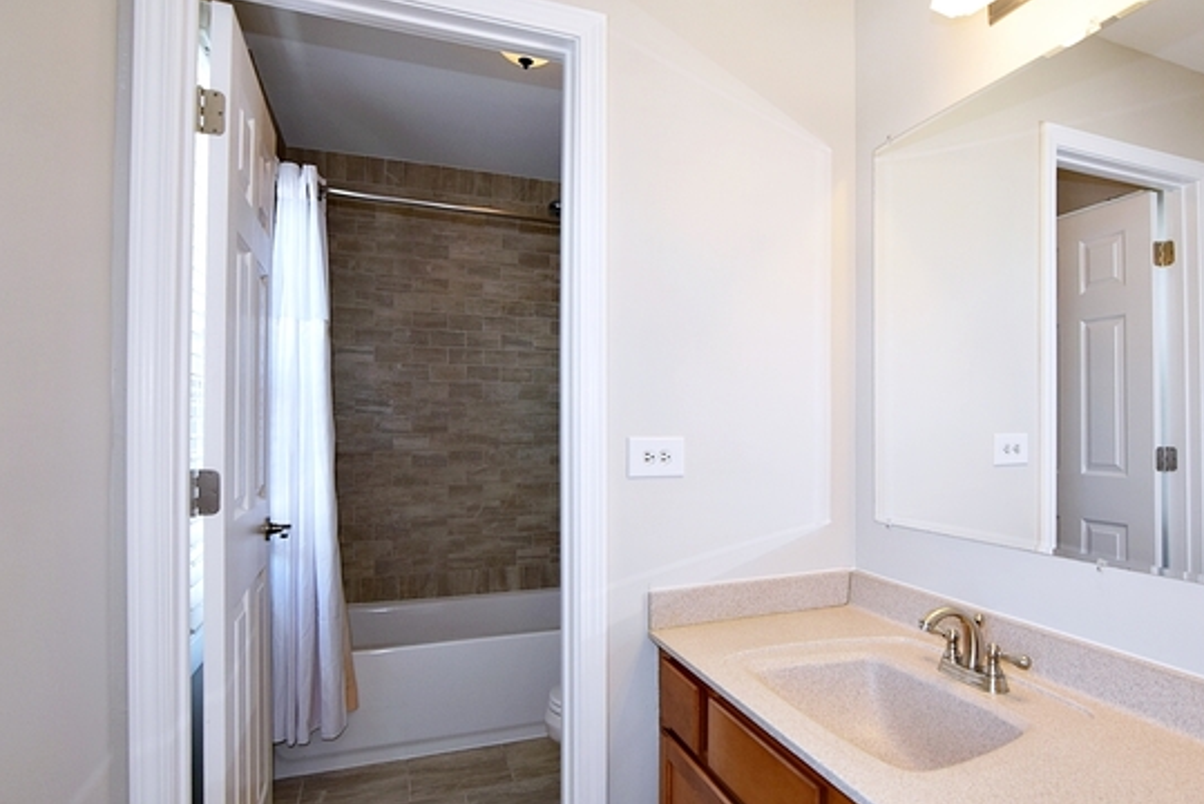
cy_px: 414
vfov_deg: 63.0
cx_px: 710
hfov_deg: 84.3
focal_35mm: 20
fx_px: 656
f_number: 5.6
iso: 360
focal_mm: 11
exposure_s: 1/125
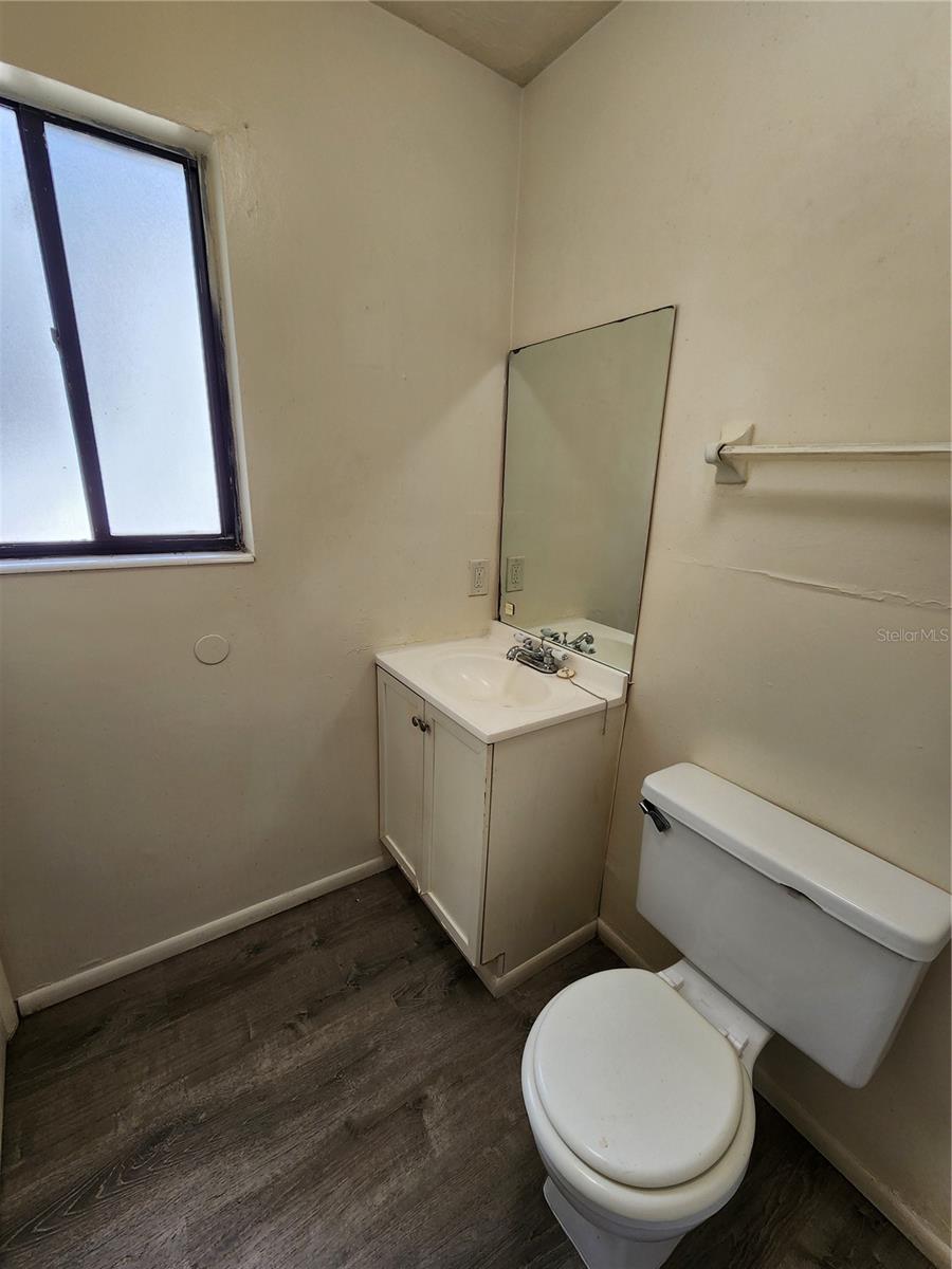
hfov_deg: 89.9
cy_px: 634
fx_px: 477
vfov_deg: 106.2
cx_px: 476
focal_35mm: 13
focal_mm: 2.2
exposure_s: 1/60
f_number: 2.2
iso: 80
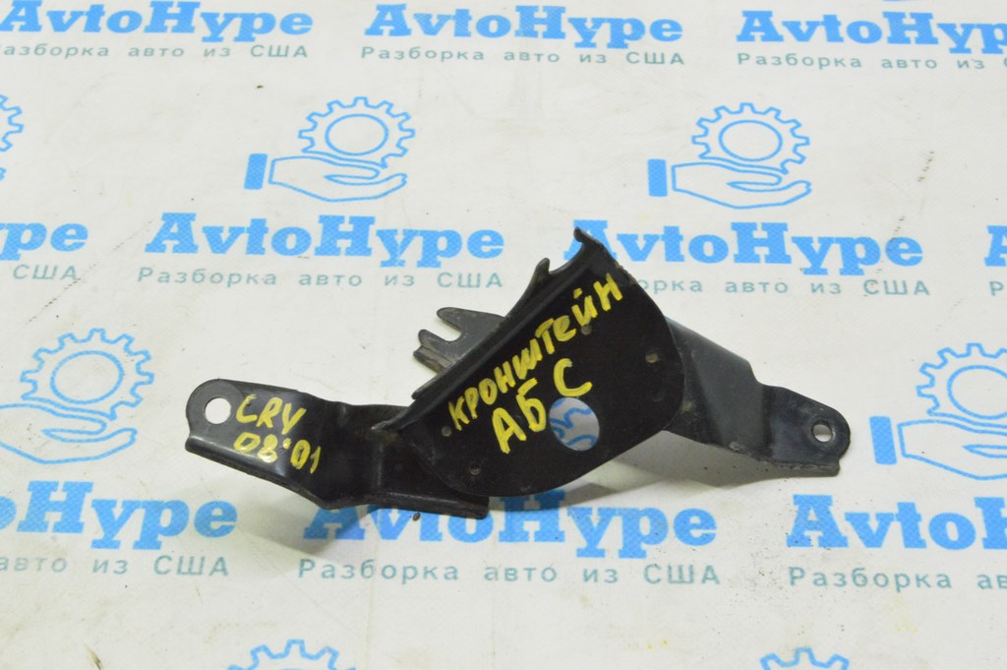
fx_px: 1761
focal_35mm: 63
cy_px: 335
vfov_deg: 21.5
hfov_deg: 31.9
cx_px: 504
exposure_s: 1/20
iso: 6400
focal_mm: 42
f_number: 20
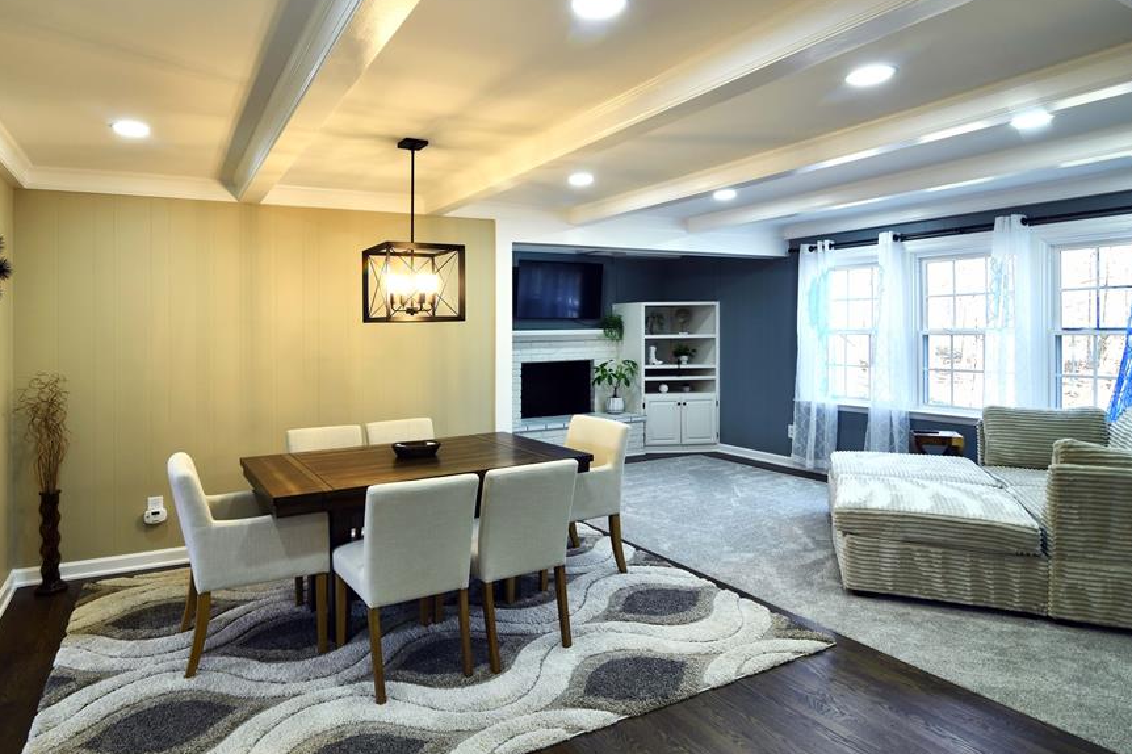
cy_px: 344
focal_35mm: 19
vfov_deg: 64.4
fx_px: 597
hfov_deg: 86.3
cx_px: 479
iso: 400
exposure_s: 1/10
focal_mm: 16
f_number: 9
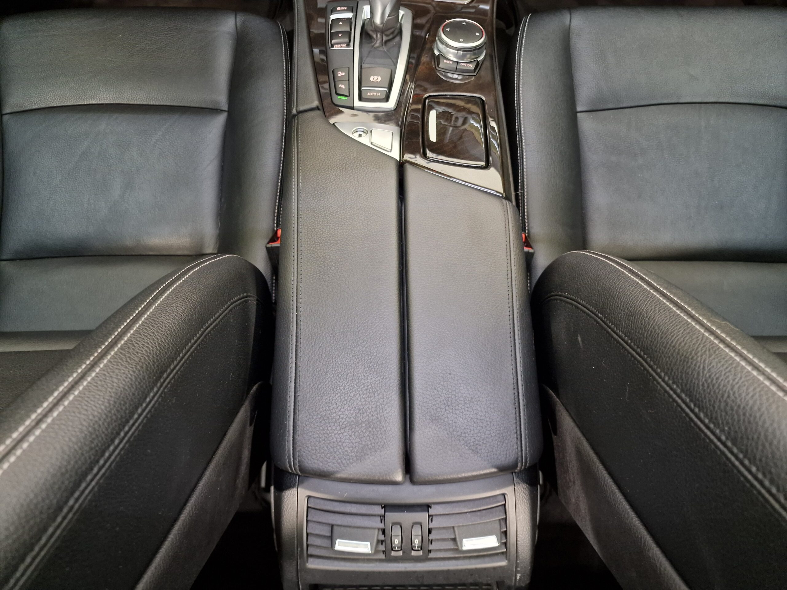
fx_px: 523
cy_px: 295
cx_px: 394
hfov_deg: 73.9
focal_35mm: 23
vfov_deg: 58.9
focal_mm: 6.4
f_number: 1.8
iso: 500
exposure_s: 1/20
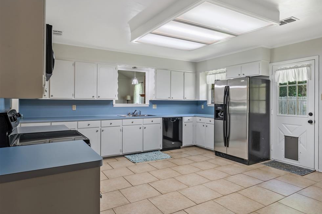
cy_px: 103
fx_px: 206
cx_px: 168
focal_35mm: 23
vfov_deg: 55.1
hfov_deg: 76.1
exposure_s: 1/15
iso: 800
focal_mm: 22
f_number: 8
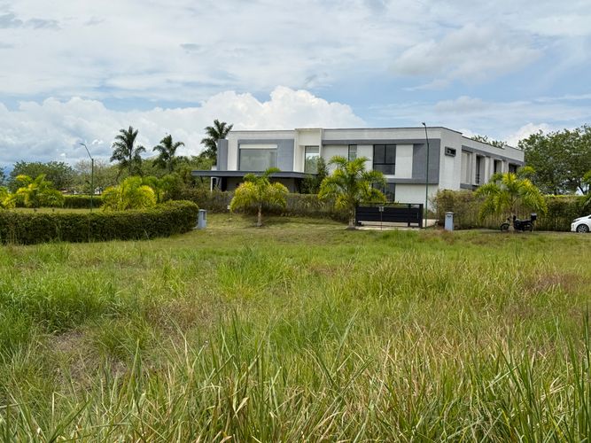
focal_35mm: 48
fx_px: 819
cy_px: 222
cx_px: 296
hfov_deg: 39.7
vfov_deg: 30.3
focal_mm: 6.76
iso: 64
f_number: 1.78
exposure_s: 1/8772
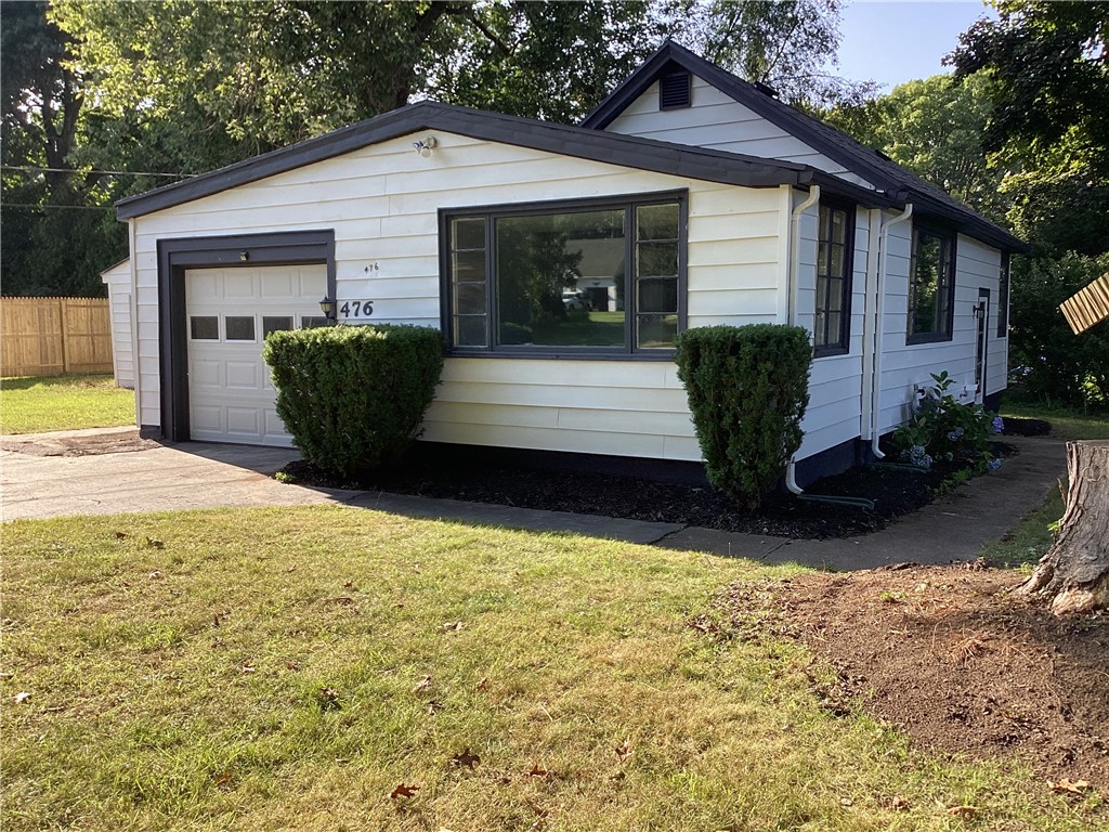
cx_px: 554
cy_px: 416
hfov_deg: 58.4
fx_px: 993
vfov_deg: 45.4
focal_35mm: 31
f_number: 2.4
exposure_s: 1/253
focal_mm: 3.3
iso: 25
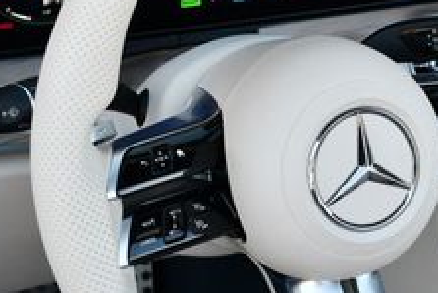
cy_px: 140
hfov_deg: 16.1
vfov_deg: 10.9
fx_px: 1534
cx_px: 354
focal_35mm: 126
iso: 400
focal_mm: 22
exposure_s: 1/250
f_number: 4.5
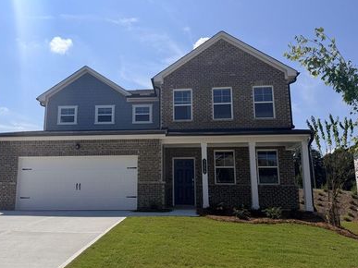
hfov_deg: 58.0
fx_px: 321
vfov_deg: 45.4
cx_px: 149
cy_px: 141
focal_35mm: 31
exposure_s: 1/9091
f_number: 1.78
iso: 80
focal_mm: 6.76
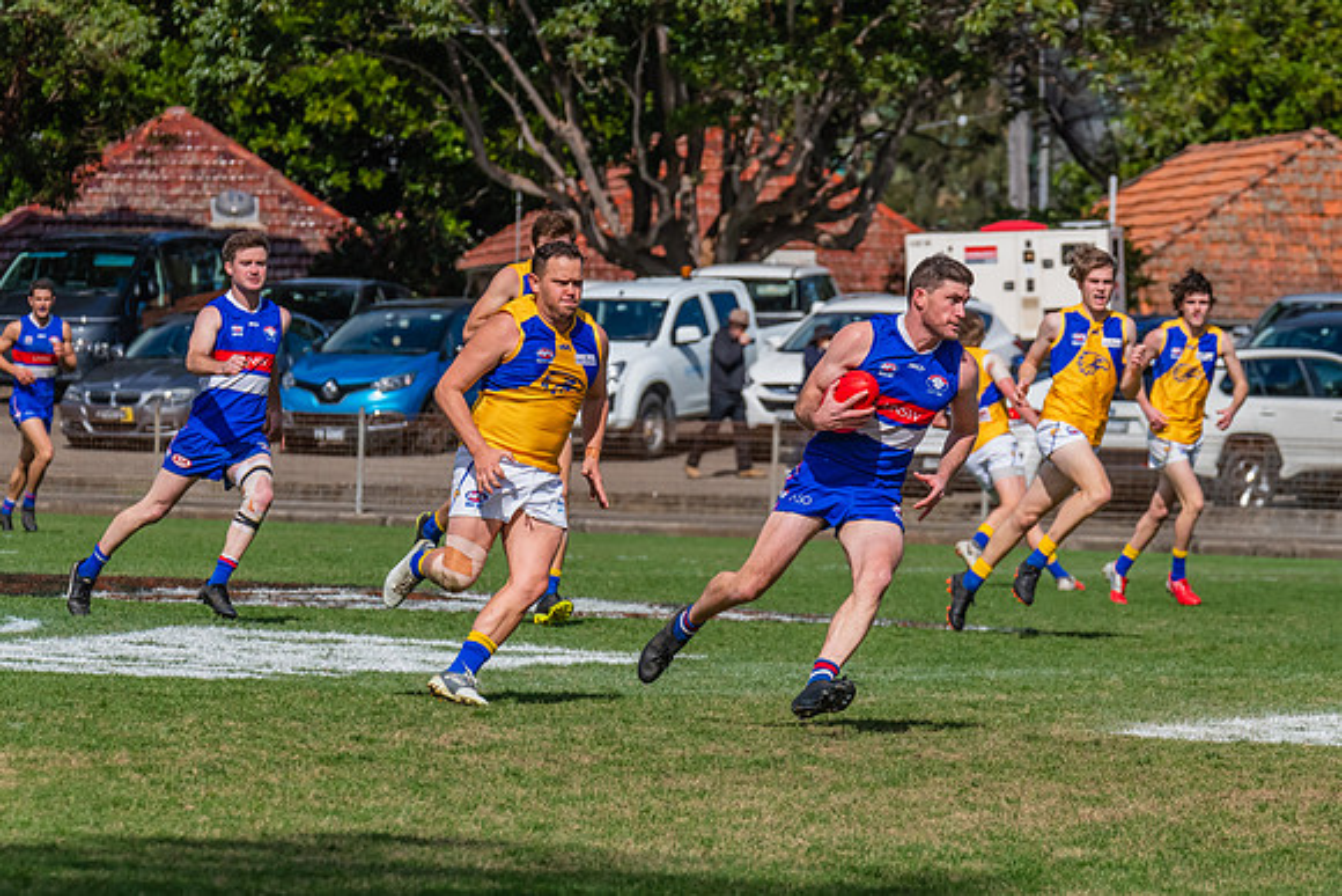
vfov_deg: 3.6
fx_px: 14100
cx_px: 841
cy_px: 446
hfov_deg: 5.4
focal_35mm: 378
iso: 800
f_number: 10
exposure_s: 1/1600
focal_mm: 290
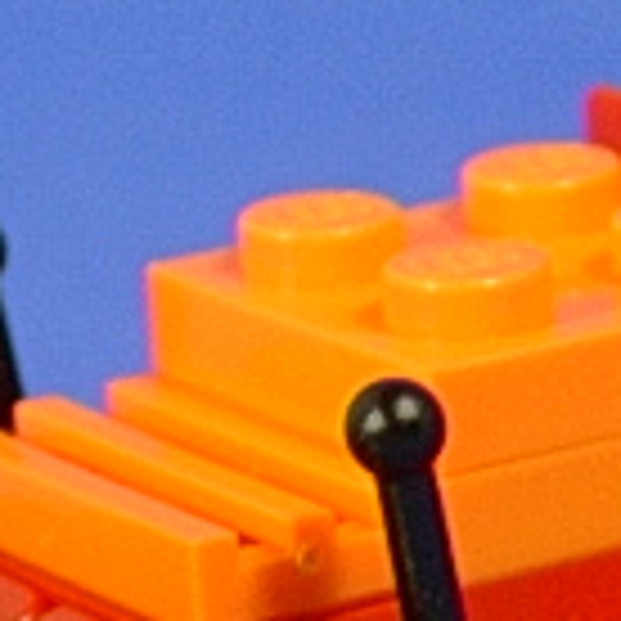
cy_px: 693
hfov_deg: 5.7
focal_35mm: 308
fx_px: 6251
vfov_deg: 5.7
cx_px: 310
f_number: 3.8
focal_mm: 11.3
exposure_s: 1/5.4
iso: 70
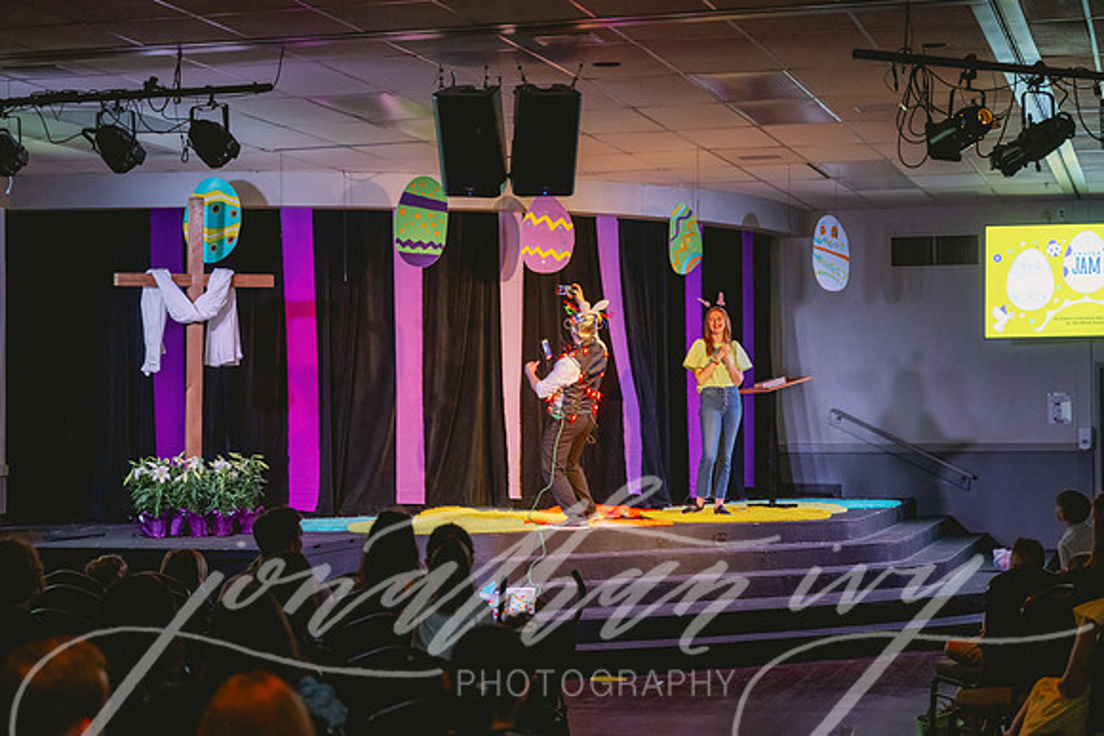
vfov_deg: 19.5
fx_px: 2147
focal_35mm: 70
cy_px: 368
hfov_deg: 28.8
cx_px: 552
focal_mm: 70
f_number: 3.2
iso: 2000
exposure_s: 1/160
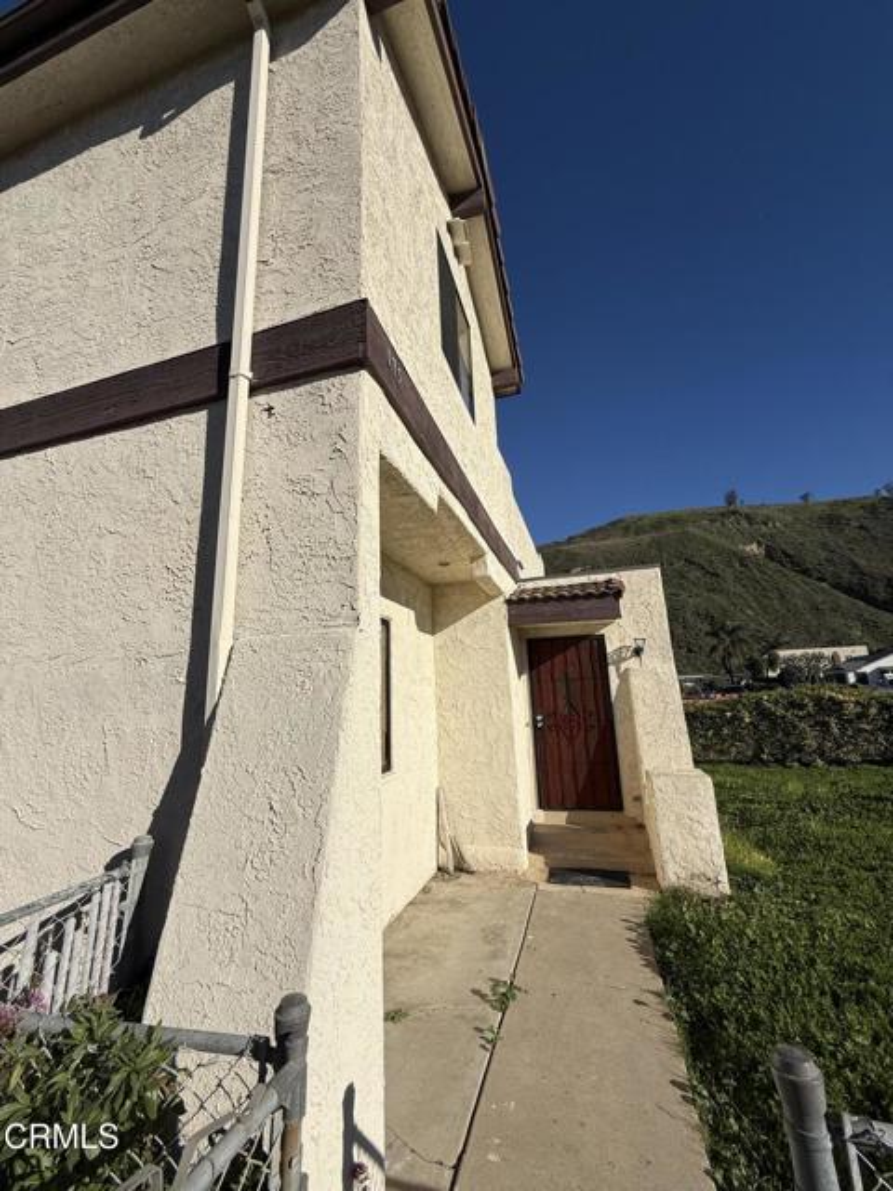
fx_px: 482
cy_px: 596
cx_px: 446
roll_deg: +2.3
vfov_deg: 102.1
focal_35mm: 14
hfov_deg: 85.7
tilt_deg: +13.1
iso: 40
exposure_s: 1/6173
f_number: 2.2
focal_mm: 2.22
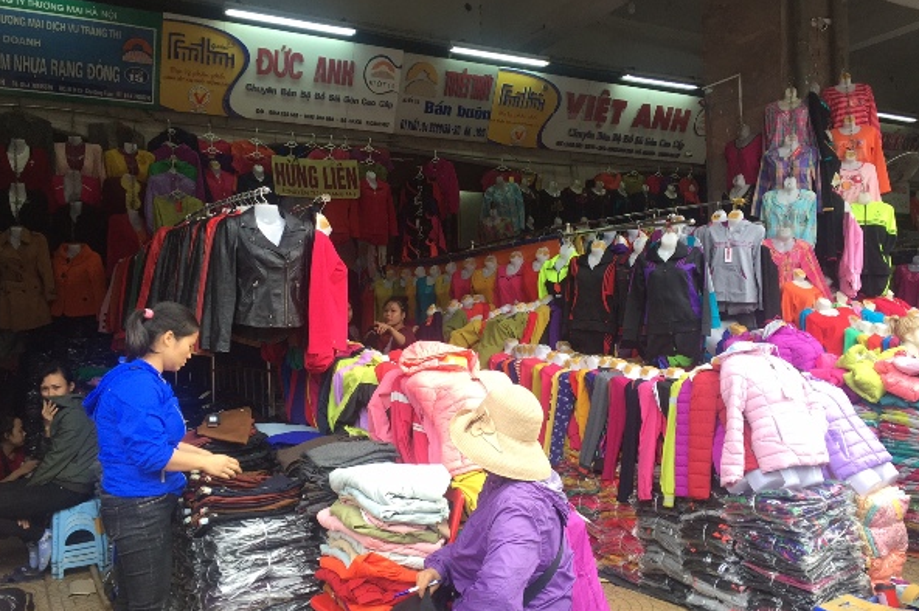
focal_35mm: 31
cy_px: 319
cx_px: 458
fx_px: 791
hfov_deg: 60.3
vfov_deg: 42.3
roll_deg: -0.6
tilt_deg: +0.3
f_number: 2.2
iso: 50
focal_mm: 4.15
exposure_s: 1/120
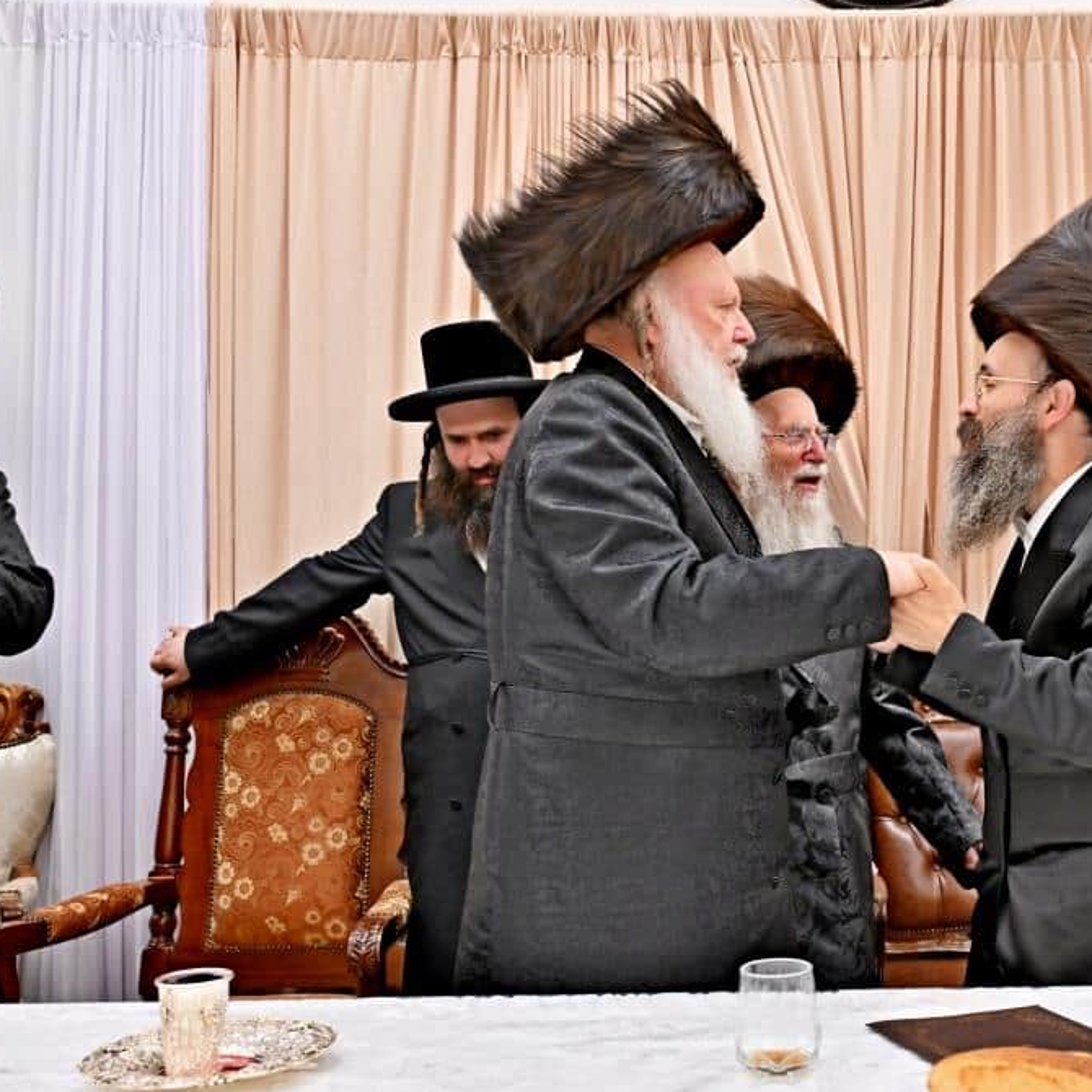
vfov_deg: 42.2
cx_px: 813
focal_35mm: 40
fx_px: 1415
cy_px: 547
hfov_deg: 41.0
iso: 640
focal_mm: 30.5
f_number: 4
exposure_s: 1/200
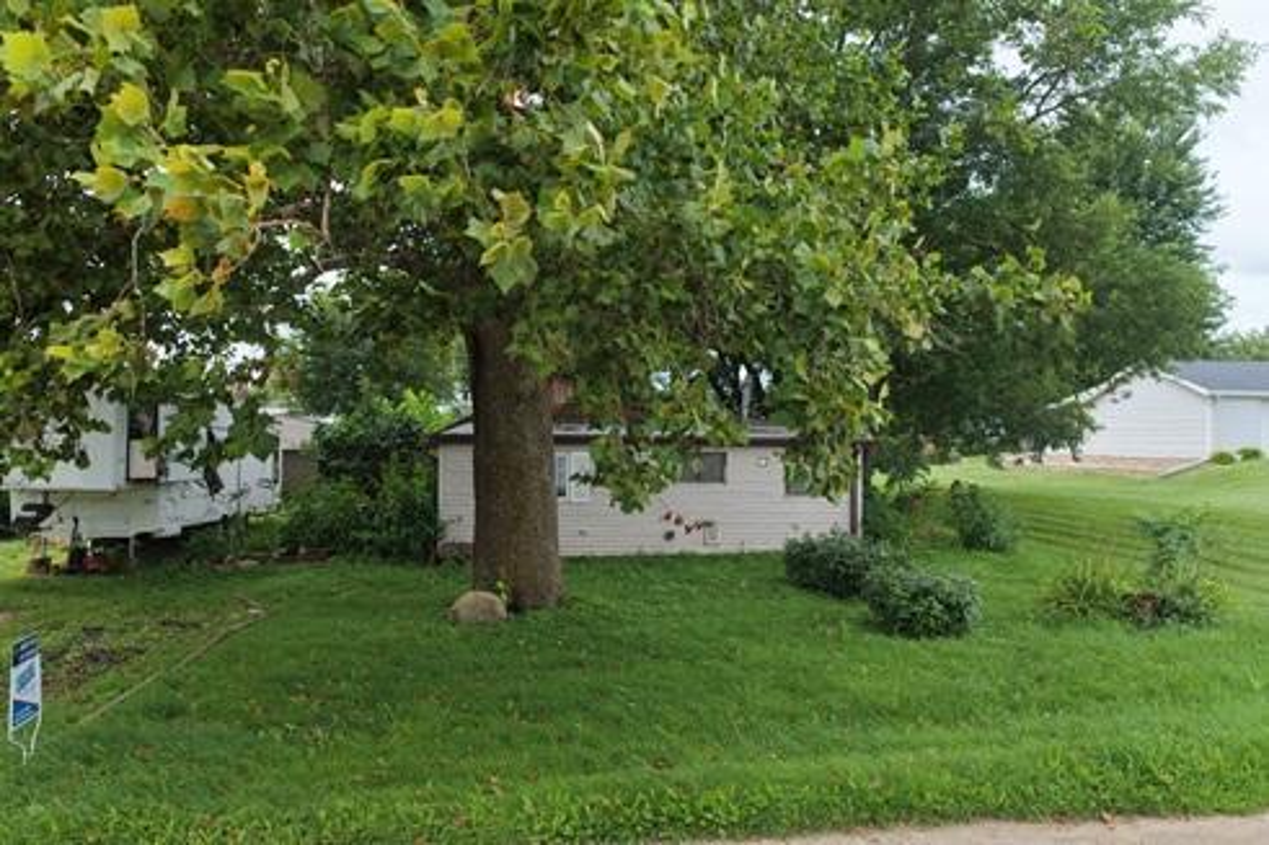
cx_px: 634
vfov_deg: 46.4
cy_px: 422
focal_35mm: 28
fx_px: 987
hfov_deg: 65.5
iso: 100
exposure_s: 1/320
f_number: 2.8
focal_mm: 14.45
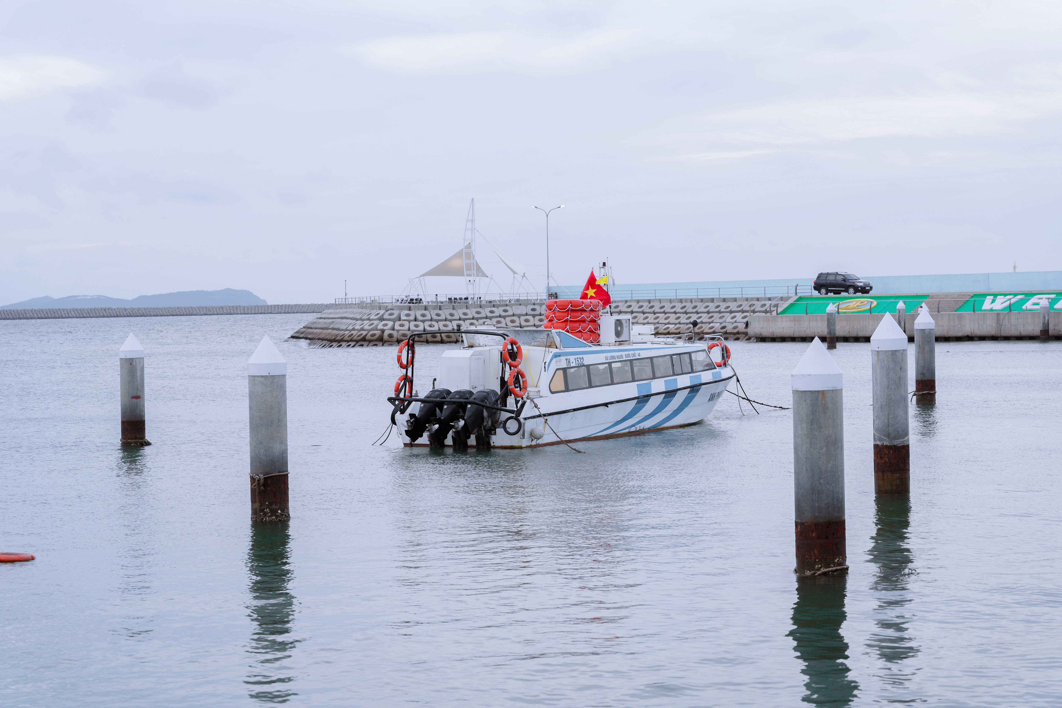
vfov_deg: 19.5
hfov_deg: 28.8
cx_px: 531
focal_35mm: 70
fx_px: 2065
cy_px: 354
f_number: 3.2
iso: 250
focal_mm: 70
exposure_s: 1/160
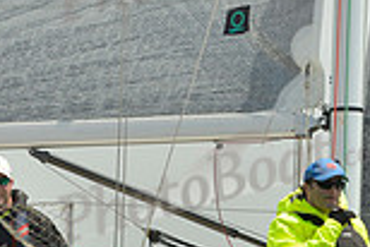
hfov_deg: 5.4
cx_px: -65
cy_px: 339
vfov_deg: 3.6
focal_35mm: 377
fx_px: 3878
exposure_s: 1/1250
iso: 200
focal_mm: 100
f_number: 7.1
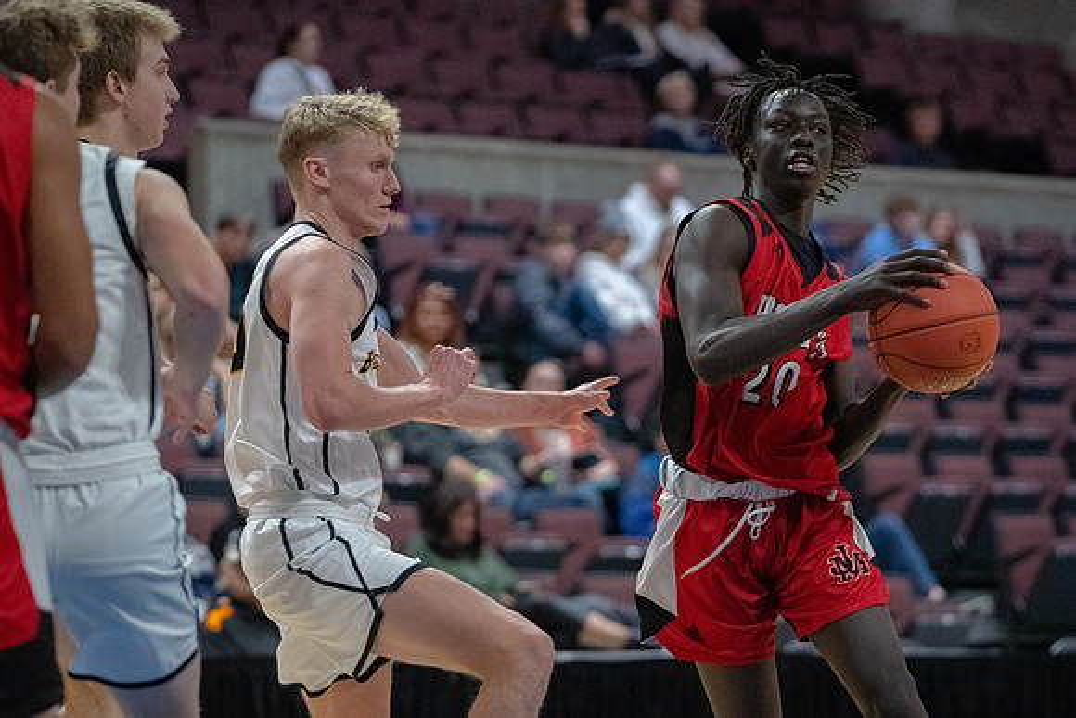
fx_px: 6582
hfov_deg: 9.3
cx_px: 581
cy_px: 406
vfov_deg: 6.2
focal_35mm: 220
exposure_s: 1/1000
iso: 12800
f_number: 4
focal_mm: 171
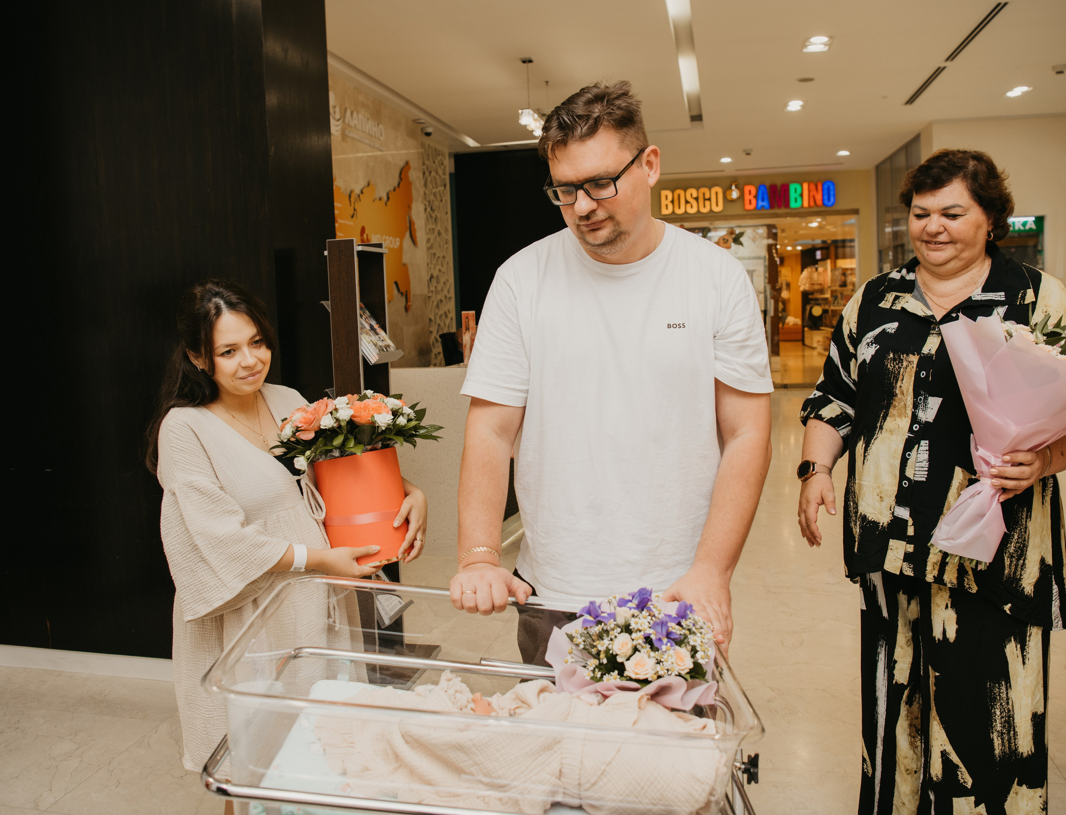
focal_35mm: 28
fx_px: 857
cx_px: 528
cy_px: 386
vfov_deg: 50.8
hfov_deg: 63.8
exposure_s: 1/160
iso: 200
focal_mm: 24
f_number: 4
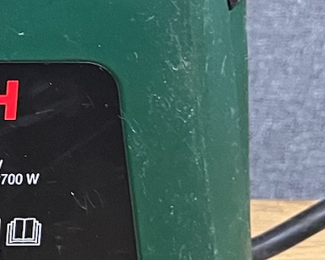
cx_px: -439
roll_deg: +0.4
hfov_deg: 11.8
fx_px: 1299
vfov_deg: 11.3
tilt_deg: -14.5
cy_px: -3
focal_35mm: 135
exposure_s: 1/50
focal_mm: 5.1
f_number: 1.6
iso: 400
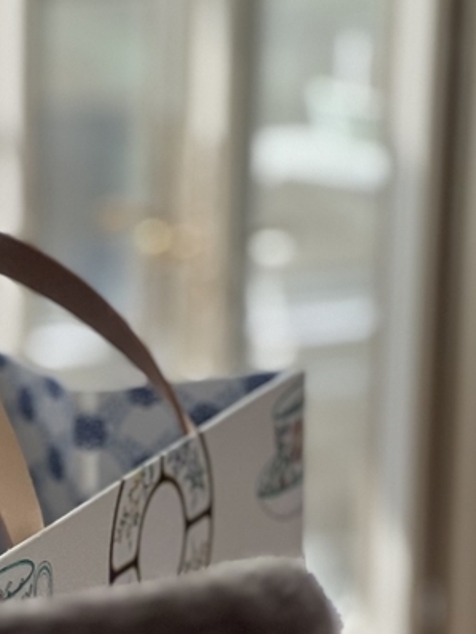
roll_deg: -0.7
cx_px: -86
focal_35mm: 232
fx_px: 4249
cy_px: 878
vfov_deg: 8.4
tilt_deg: -18.4
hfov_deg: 6.4
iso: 125
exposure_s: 1/121
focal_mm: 9
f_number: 2.8
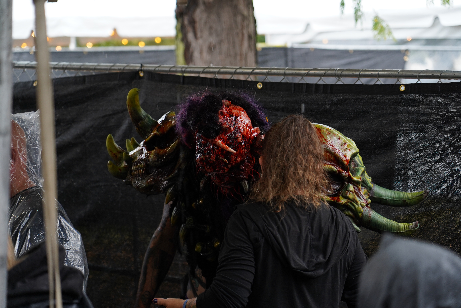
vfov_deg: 13.0
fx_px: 1344
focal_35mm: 105
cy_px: 154
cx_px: 230
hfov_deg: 19.5
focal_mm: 105
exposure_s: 1/125
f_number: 4
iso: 800
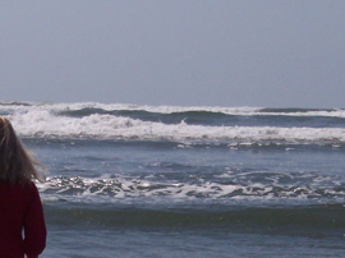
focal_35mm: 225
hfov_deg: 8.8
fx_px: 2240
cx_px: 31
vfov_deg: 6.6
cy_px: 211
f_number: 6.7
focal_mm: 16
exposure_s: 1/1000
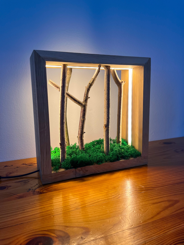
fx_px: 184
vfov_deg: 67.3
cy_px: 122
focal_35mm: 26
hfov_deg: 53.1
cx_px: 92
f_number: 1.6
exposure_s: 1/120
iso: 125
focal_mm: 5.1
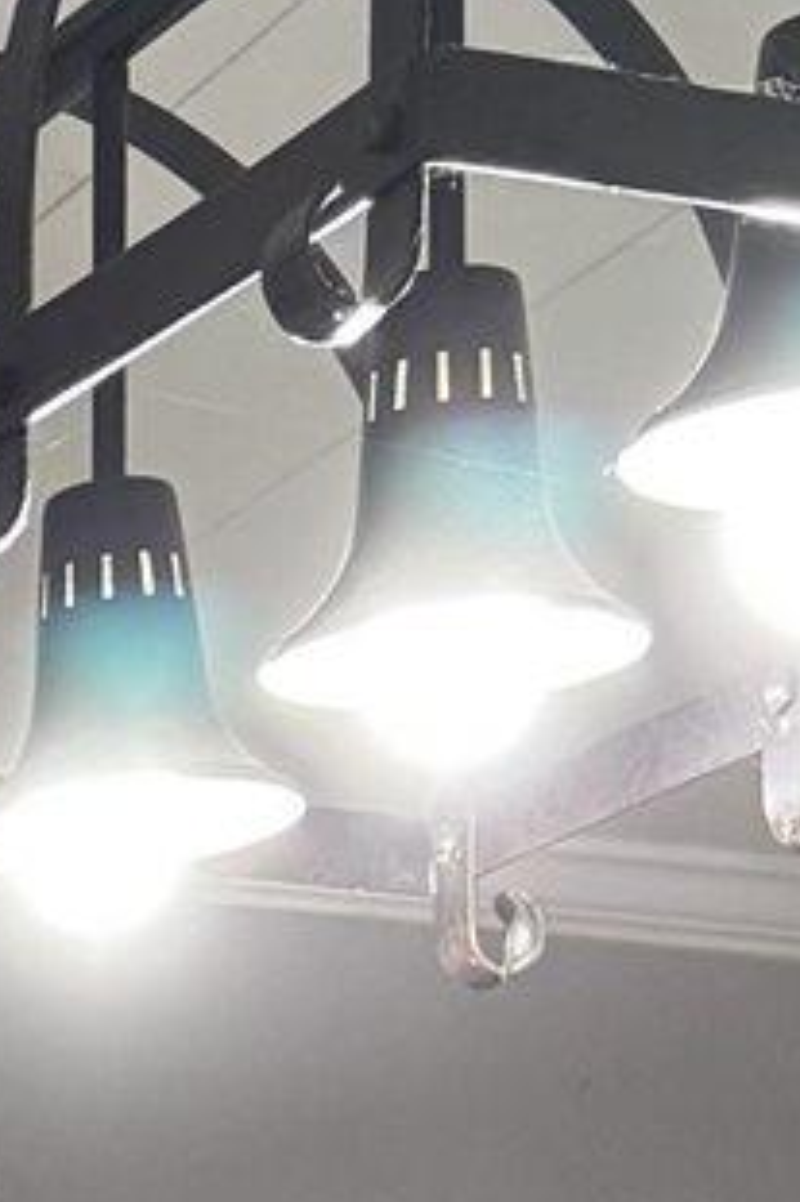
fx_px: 6173
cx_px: -614
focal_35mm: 185
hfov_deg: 7.2
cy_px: 3722
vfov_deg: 8.9
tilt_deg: -11.1
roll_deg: +0.2
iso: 160
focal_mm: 6.76
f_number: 1.78
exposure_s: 1/60
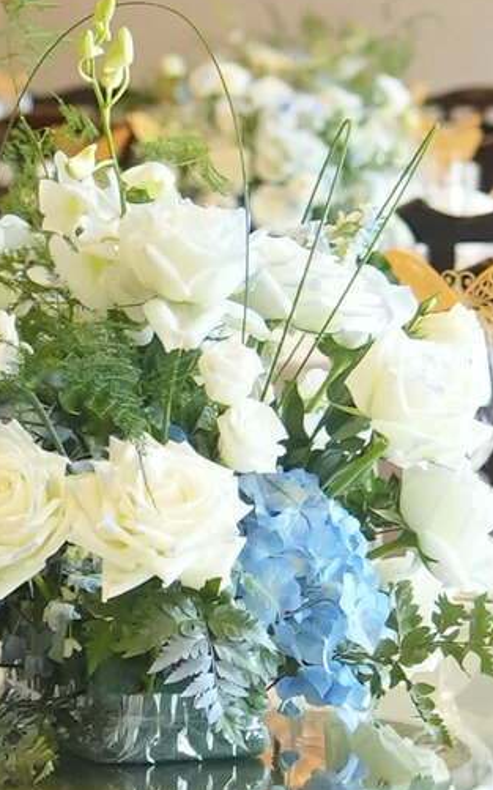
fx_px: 5290
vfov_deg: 8.5
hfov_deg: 5.3
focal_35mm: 246
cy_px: 255
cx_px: 221
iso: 1600
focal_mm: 28
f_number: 2.8
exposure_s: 1/100
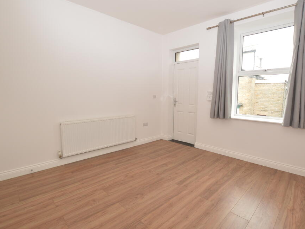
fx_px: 150
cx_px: 161
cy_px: 112
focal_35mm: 17
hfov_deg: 90.9
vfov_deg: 74.7
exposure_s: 1/125
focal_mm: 10
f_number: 5.6
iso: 400
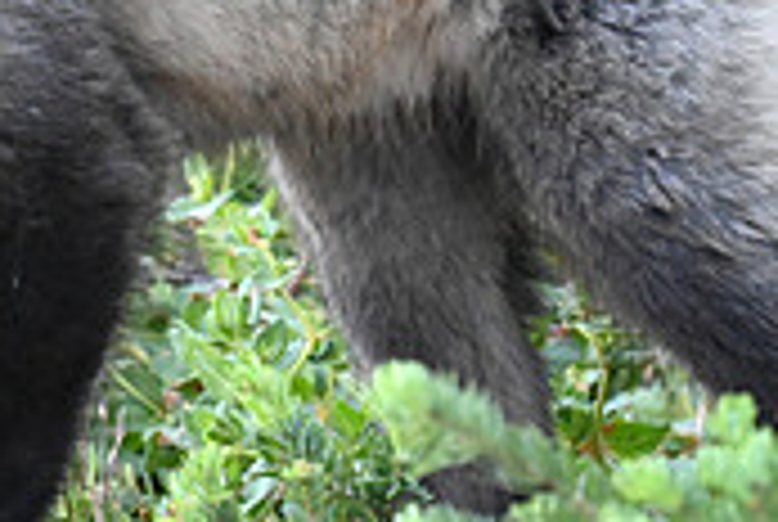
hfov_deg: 0.5
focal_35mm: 4018
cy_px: -25
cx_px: 180
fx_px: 86981
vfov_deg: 0.3
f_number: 13
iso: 6400
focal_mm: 1200
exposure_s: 1/160
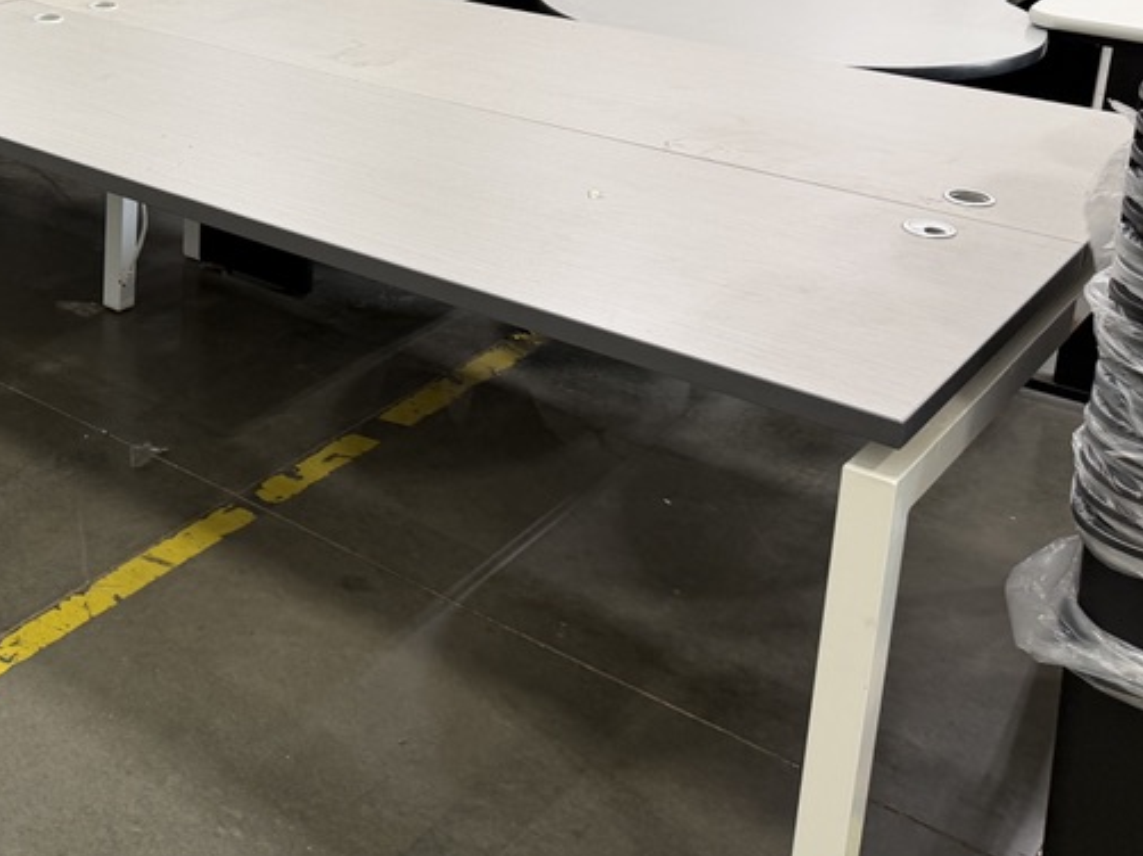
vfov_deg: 28.5
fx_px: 1617
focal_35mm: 49
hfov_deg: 36.2
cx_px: 89
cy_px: 89
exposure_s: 1/60
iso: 100
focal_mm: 6.76
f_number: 1.78
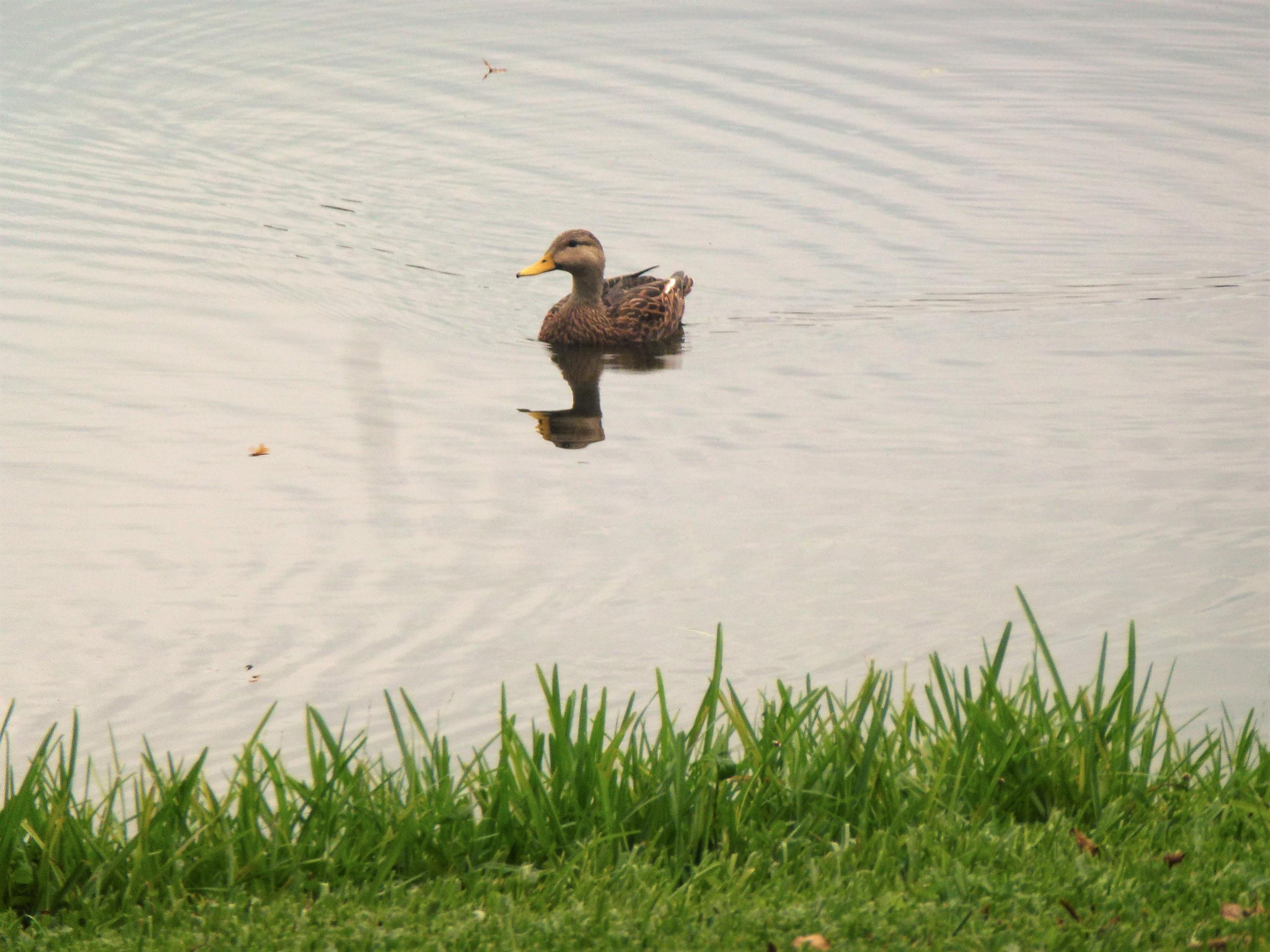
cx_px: 635
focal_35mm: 468
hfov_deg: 4.2
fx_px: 17170
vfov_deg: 3.2
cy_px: 476
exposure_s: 1/400
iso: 100
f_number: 5.9
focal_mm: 68.8
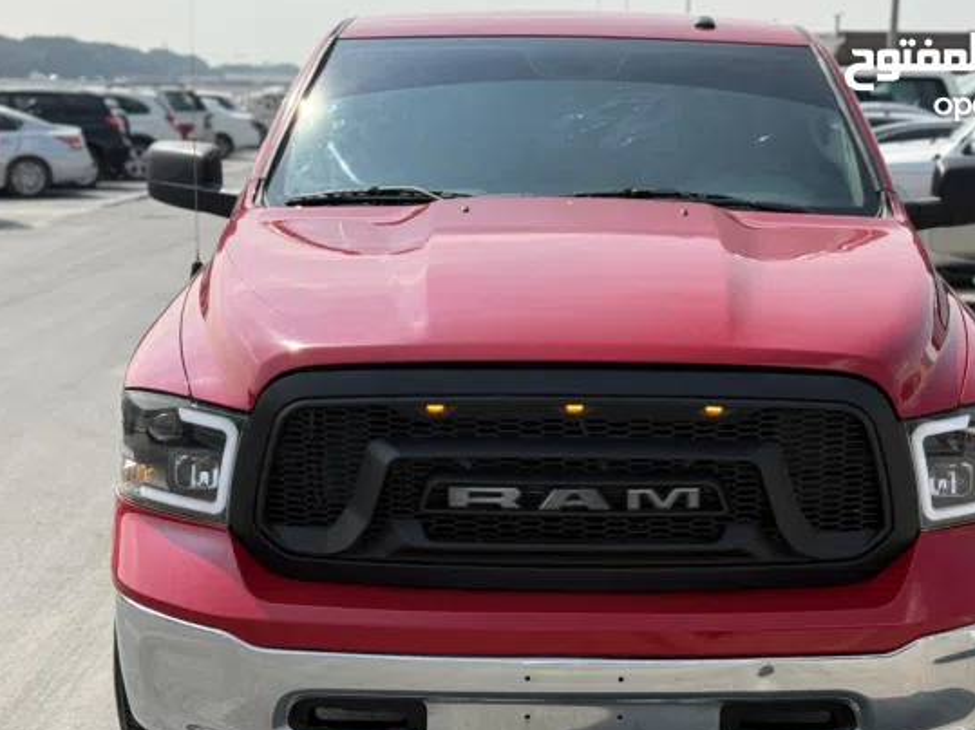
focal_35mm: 57
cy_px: 423
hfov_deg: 33.7
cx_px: 573
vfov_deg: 25.6
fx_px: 1605
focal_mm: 6.76
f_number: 1.78
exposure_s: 1/4329
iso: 64
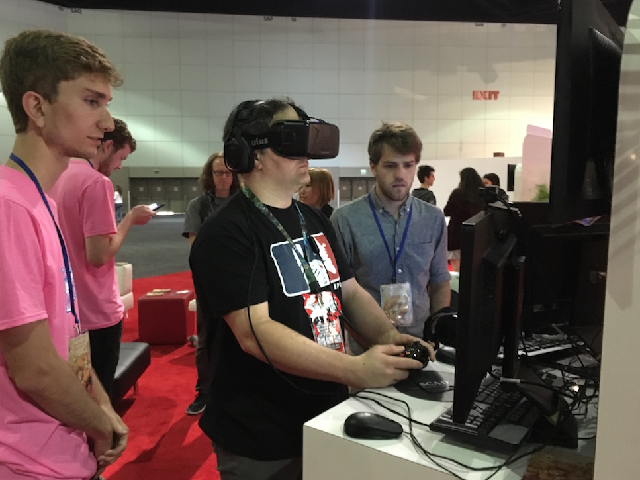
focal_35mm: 30
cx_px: 312
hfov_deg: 60.0
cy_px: 237
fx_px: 555
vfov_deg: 46.8
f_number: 2.2
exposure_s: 1/15
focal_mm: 4.15
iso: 500
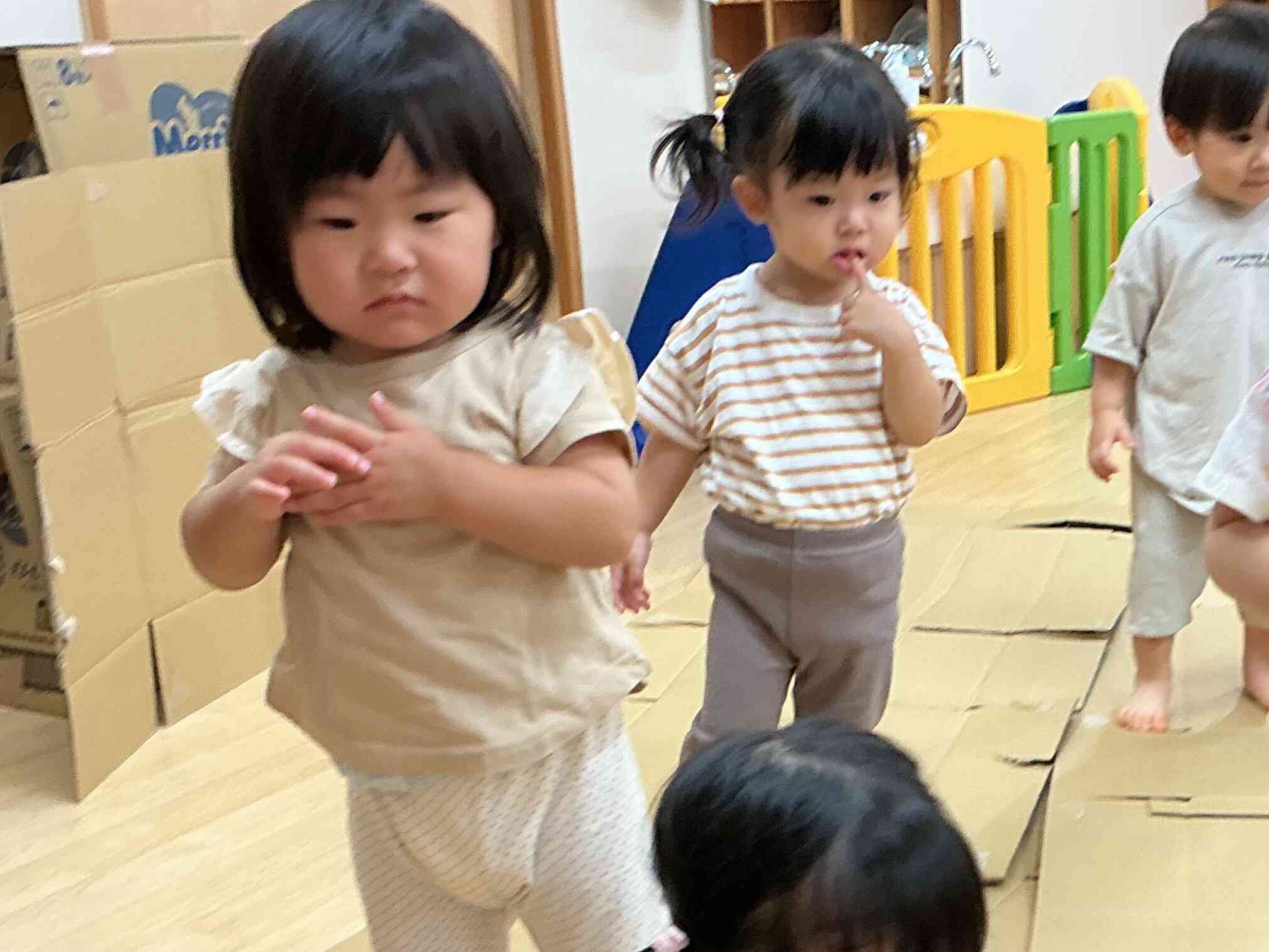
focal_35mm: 58
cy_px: 723
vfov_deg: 24.9
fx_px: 2126
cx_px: 881
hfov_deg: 32.8
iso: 50
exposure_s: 1/60
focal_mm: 3
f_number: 1.8
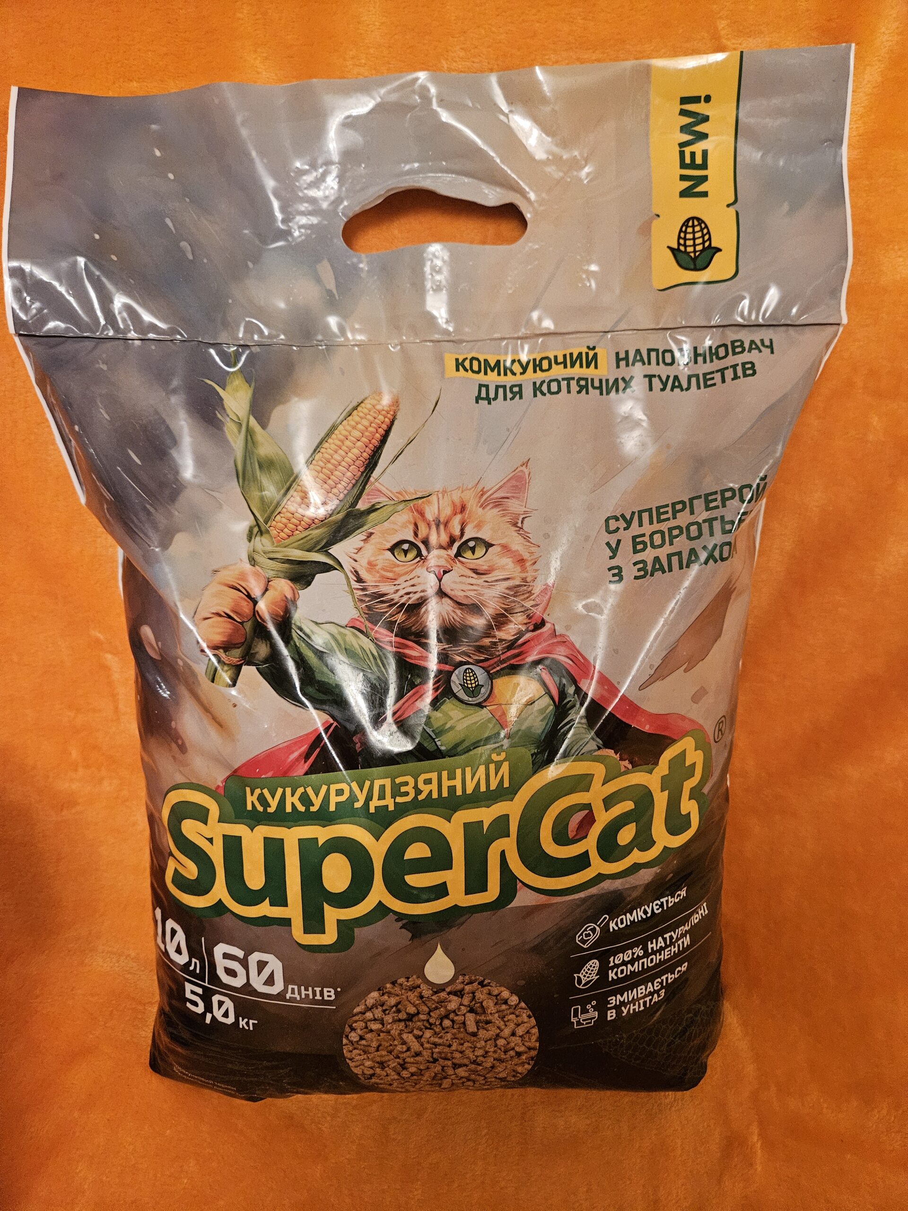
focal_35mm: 23
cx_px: 454
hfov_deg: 58.9
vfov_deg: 73.9
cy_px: 606
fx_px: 804
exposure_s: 1/100
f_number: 1.8
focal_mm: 5.4
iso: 1000
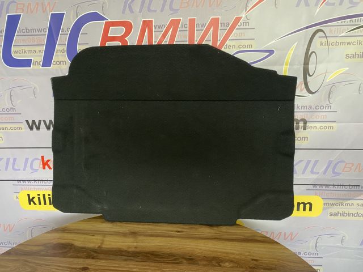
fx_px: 273
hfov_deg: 67.3
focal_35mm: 26
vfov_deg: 53.1
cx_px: 182
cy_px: 136
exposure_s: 1/60
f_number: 1.8
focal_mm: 4.25
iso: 250
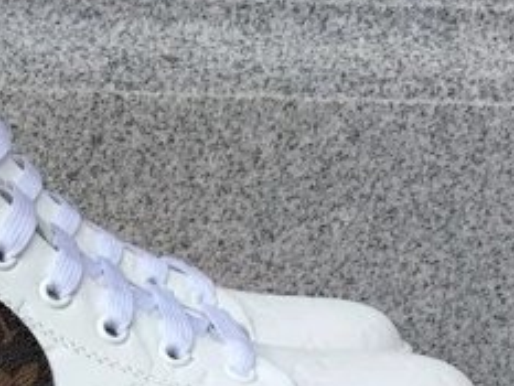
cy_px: 461
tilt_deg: -17.2
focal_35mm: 85
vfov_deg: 16.7
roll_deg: -1.8
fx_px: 1263
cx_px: 33
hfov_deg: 22.3
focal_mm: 3.3
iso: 25
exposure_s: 1/388
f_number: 2.4
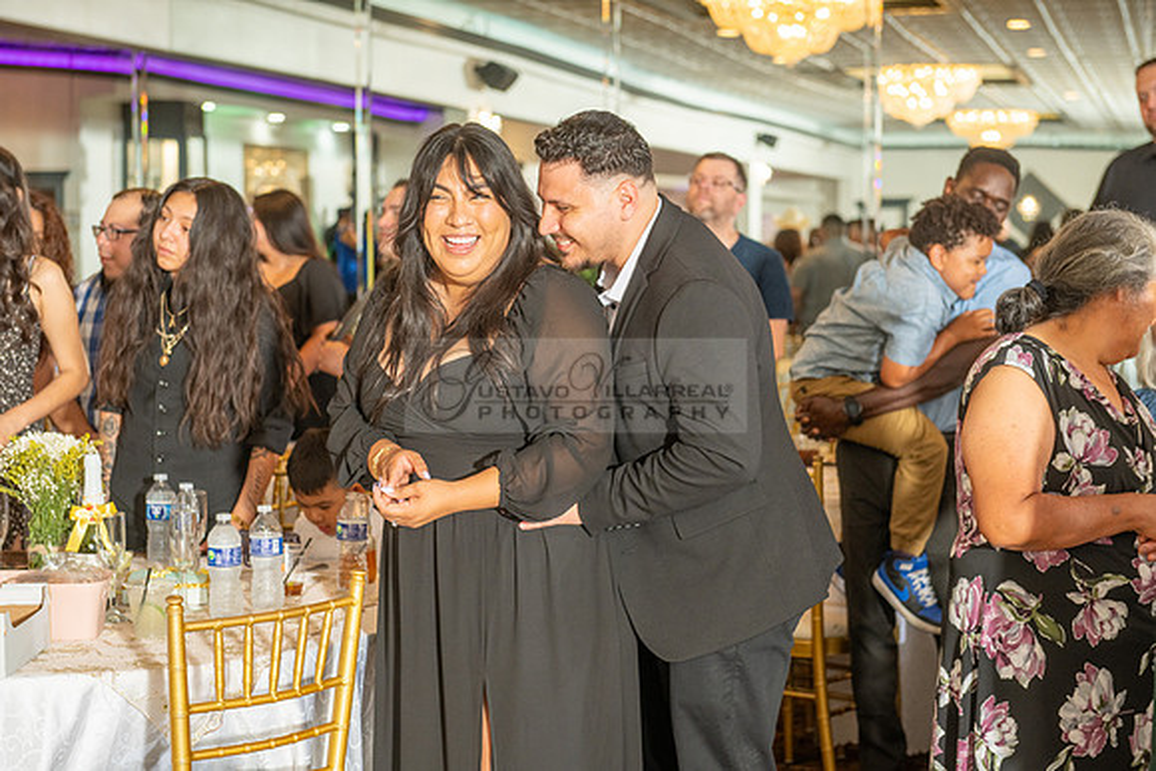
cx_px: 578
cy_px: 386
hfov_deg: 28.8
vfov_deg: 19.5
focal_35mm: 70
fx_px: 2248
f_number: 4.5
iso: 500
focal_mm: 70
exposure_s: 1/200
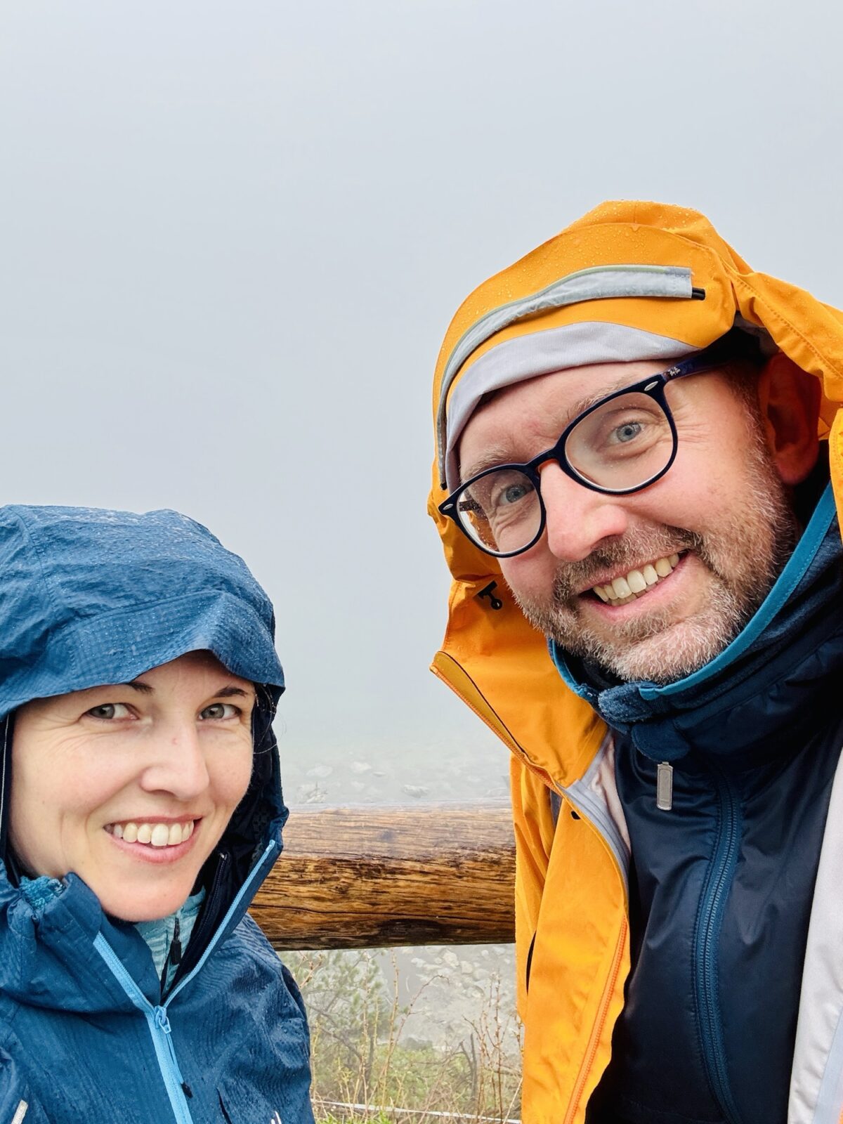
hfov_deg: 46.8
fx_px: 974
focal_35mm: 30
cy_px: 562
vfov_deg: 60.0
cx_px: 422
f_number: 1.9
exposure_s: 1/121
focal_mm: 2.69
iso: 50
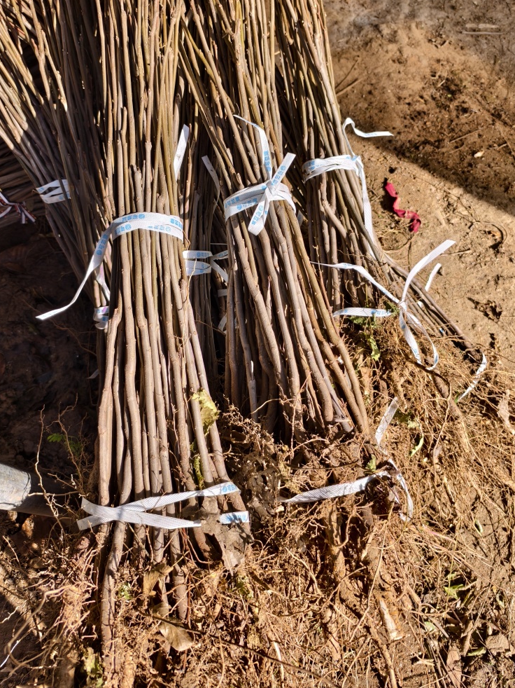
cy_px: 325
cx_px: 247
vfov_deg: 69.3
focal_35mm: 25
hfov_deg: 54.8
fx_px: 496
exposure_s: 1/186
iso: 71
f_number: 1.57
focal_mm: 5.6
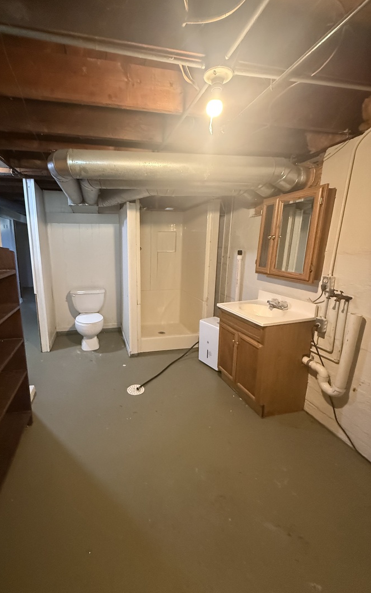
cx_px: 147
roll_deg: -1.2
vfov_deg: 101.4
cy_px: 298
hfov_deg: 73.9
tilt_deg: -11.4
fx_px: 243
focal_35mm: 15
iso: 1000
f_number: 2.2
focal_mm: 2.22
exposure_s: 1/60
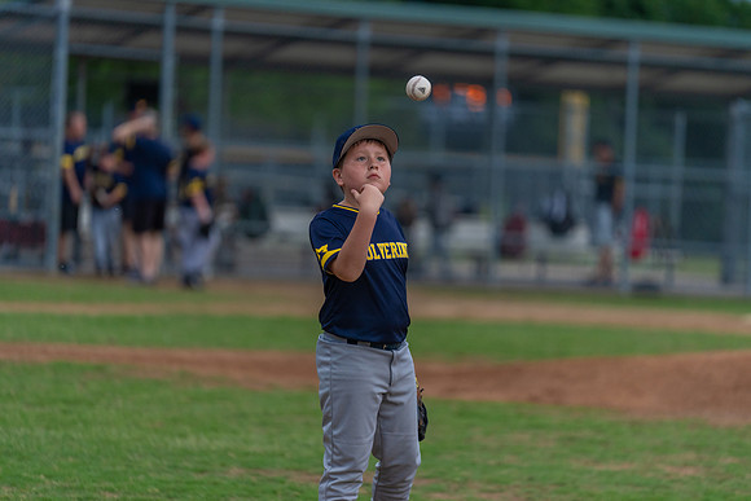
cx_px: 376
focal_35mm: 200
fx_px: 4173
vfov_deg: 6.9
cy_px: 250
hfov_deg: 10.3
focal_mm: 200
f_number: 2.8
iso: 1000
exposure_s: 1/1000
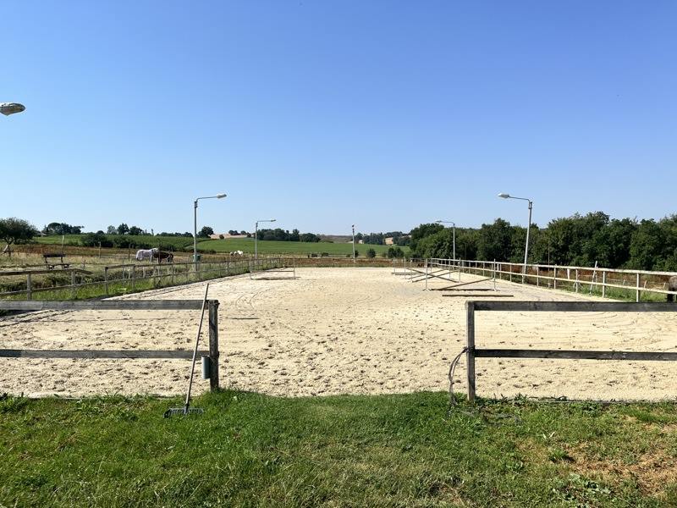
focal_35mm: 26
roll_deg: -0.2
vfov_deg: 53.1
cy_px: 254
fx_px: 508
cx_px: 338
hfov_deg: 67.3
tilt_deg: +1.7
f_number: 1.6
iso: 50
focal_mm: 5.1
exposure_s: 1/5319
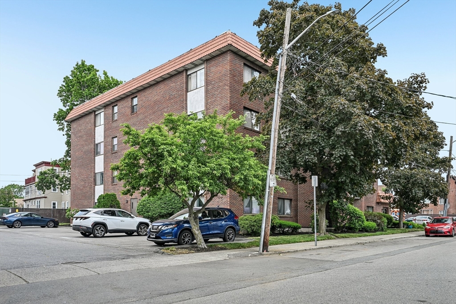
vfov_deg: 51.3
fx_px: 317
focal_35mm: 25
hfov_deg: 71.5
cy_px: 152
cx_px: 228
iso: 400
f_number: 8
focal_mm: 25
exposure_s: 1/250
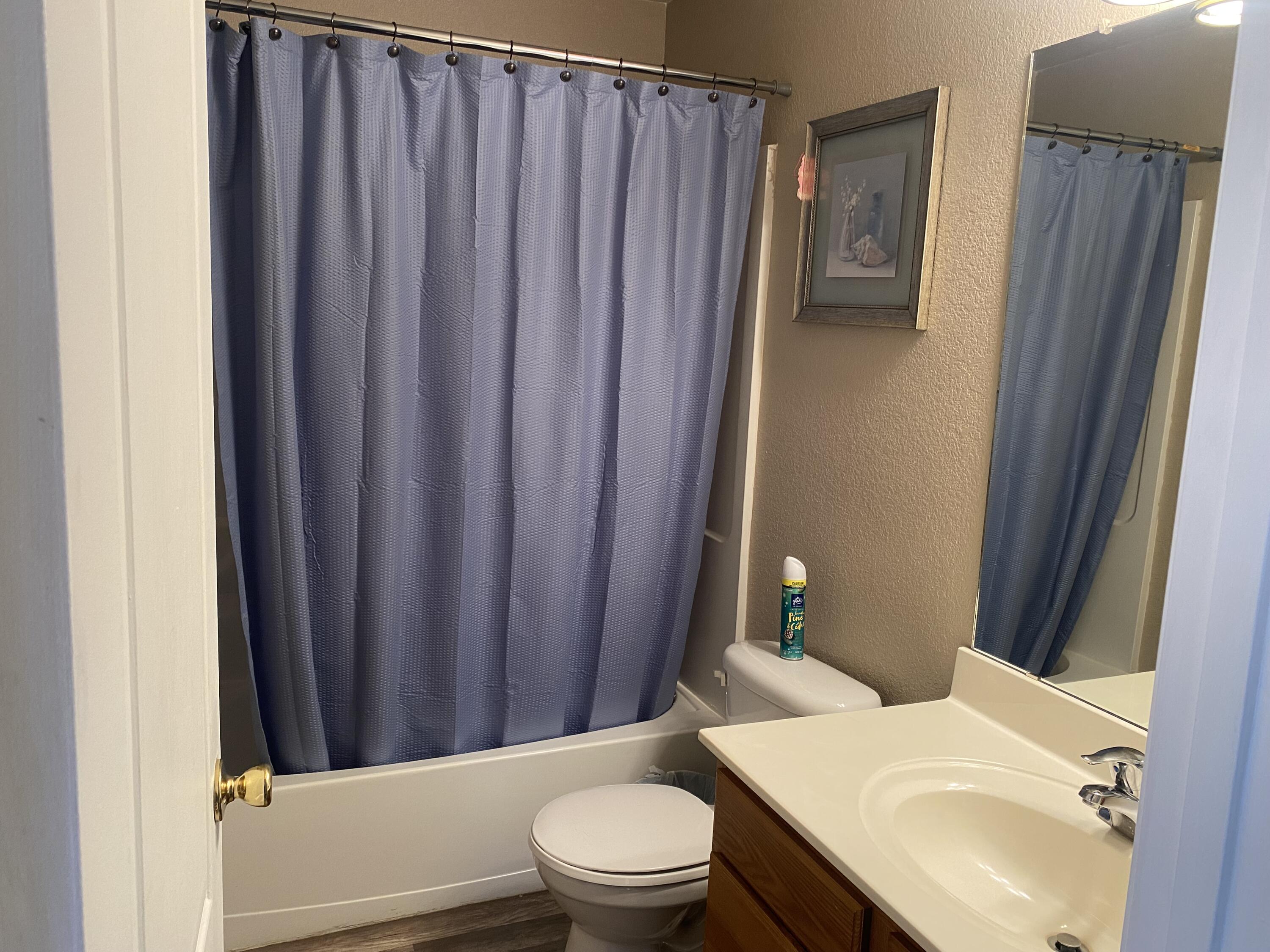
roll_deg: -2.8
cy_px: 476
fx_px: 954
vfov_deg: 53.1
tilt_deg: -10.2
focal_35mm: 26
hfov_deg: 67.3
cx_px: 635
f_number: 1.8
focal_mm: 4.25
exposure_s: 1/60
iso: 160
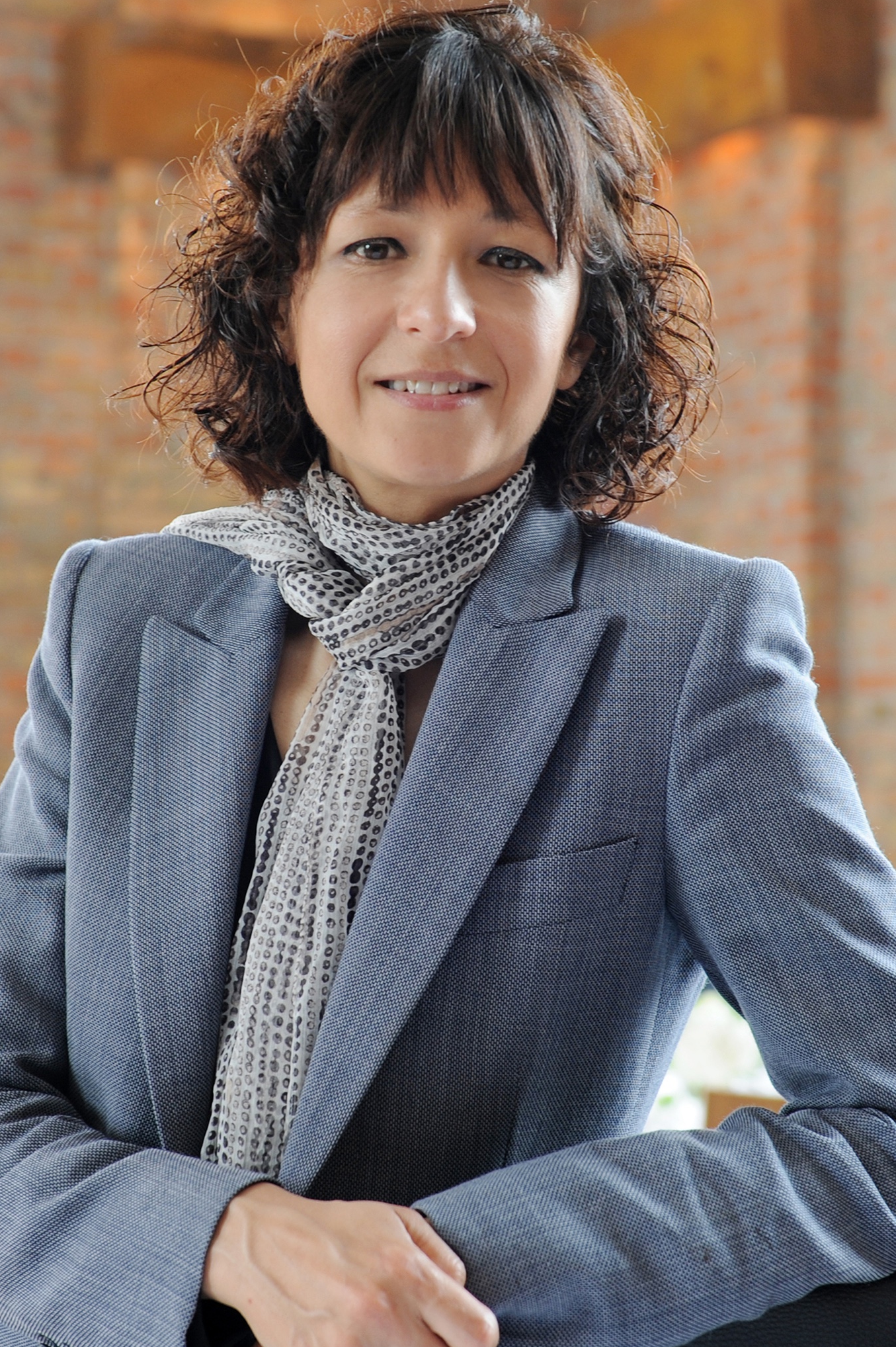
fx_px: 2168
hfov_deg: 23.3
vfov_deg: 34.5
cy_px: 672
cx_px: 400
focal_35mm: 58
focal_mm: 50
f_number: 3.5
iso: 400
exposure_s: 1/100
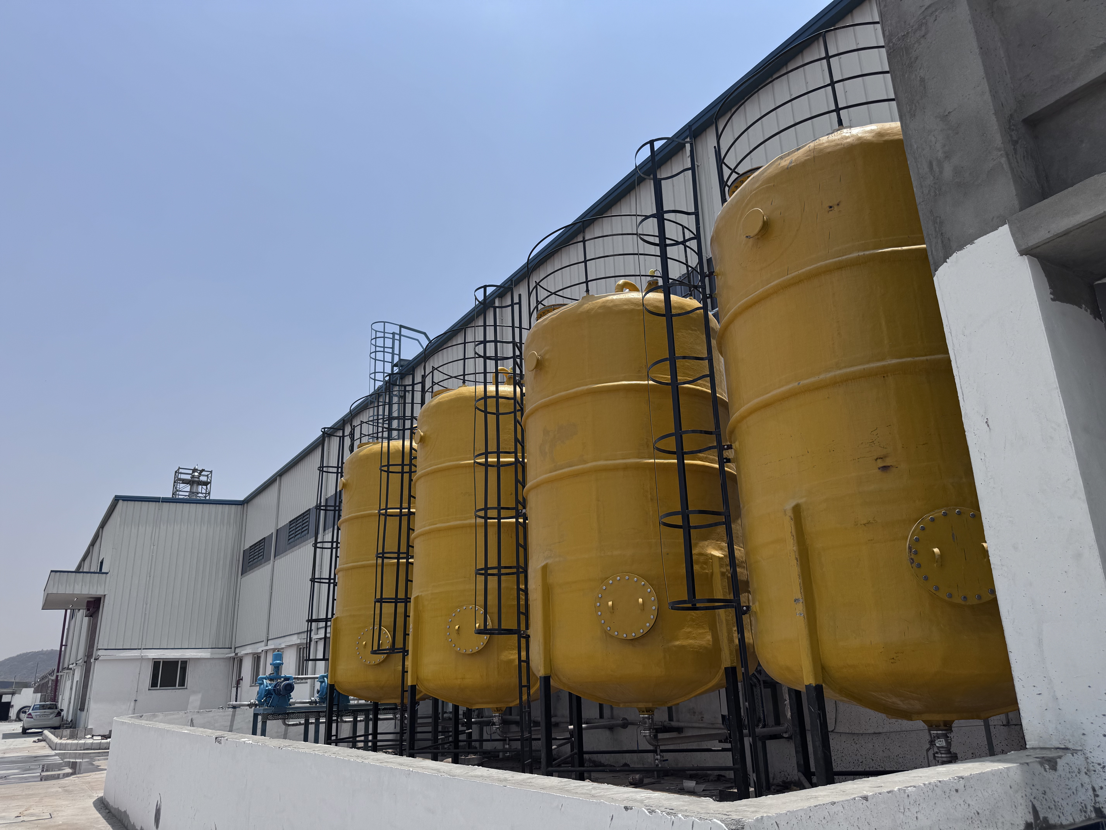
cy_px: 415
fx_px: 767
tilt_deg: +18.5
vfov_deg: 56.8
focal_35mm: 24
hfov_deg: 71.6
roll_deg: +2.4
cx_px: 553
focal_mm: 6.76
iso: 80
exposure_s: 1/7937
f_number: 1.78
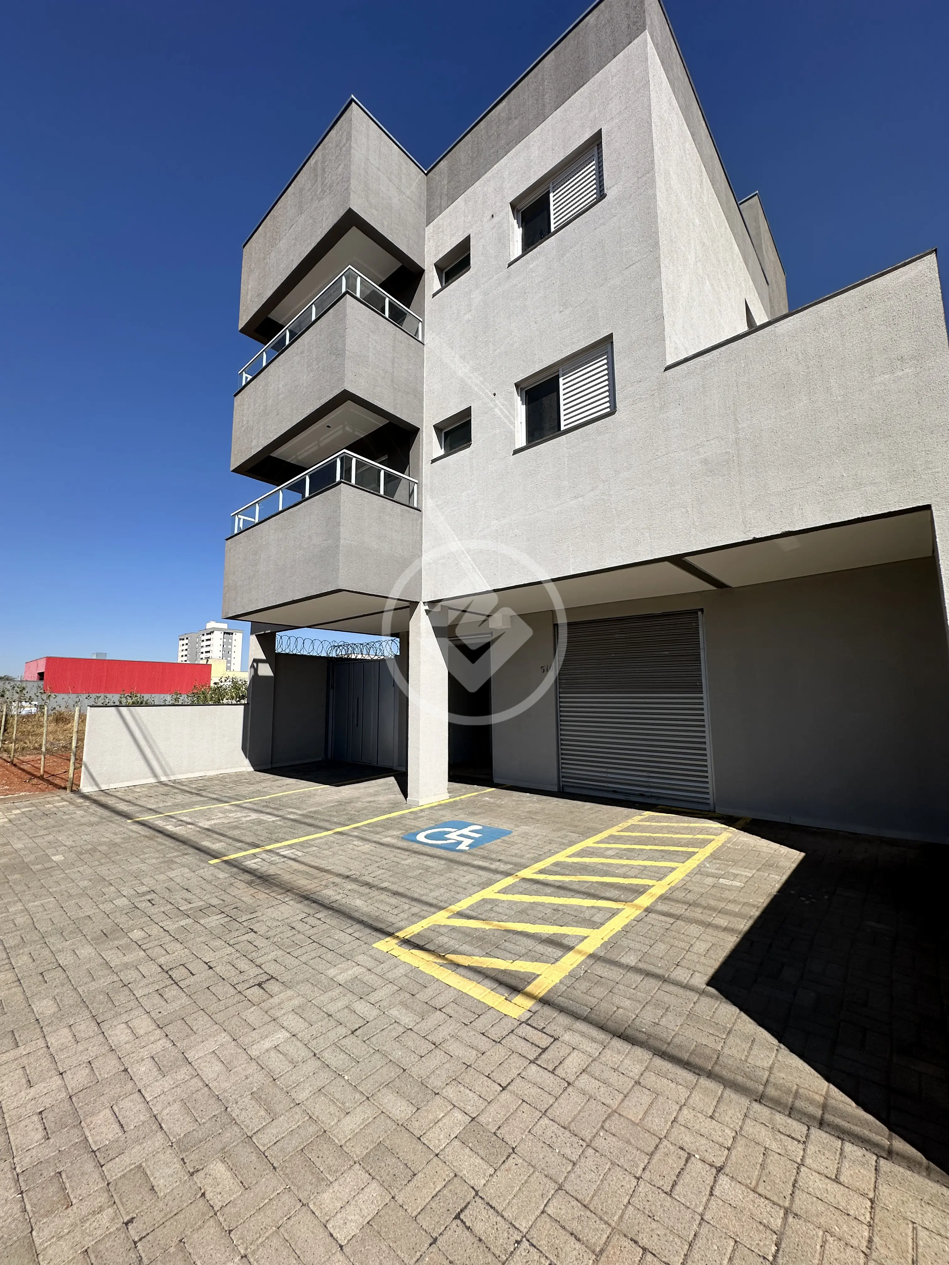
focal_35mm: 14
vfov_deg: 102.1
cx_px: 474
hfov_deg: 85.7
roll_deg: +0.2
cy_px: 632
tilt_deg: +7.6
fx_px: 512
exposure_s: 1/2959
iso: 50
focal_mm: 2.22
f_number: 2.2
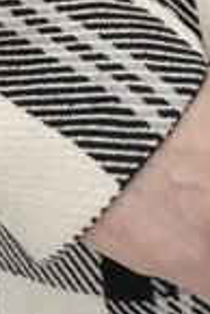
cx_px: -37
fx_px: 1021
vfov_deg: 14.6
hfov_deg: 11.5
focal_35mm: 117
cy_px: -302
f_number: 7.1
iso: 500
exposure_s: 1/40
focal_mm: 29
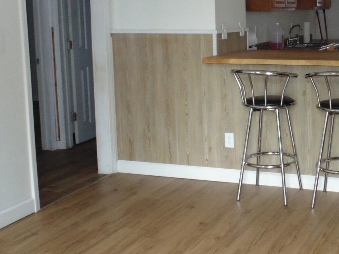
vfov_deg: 25.5
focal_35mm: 57
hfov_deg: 32.6
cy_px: 88
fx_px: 558
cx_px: 281
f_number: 3.1
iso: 200
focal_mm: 4
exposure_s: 1/30
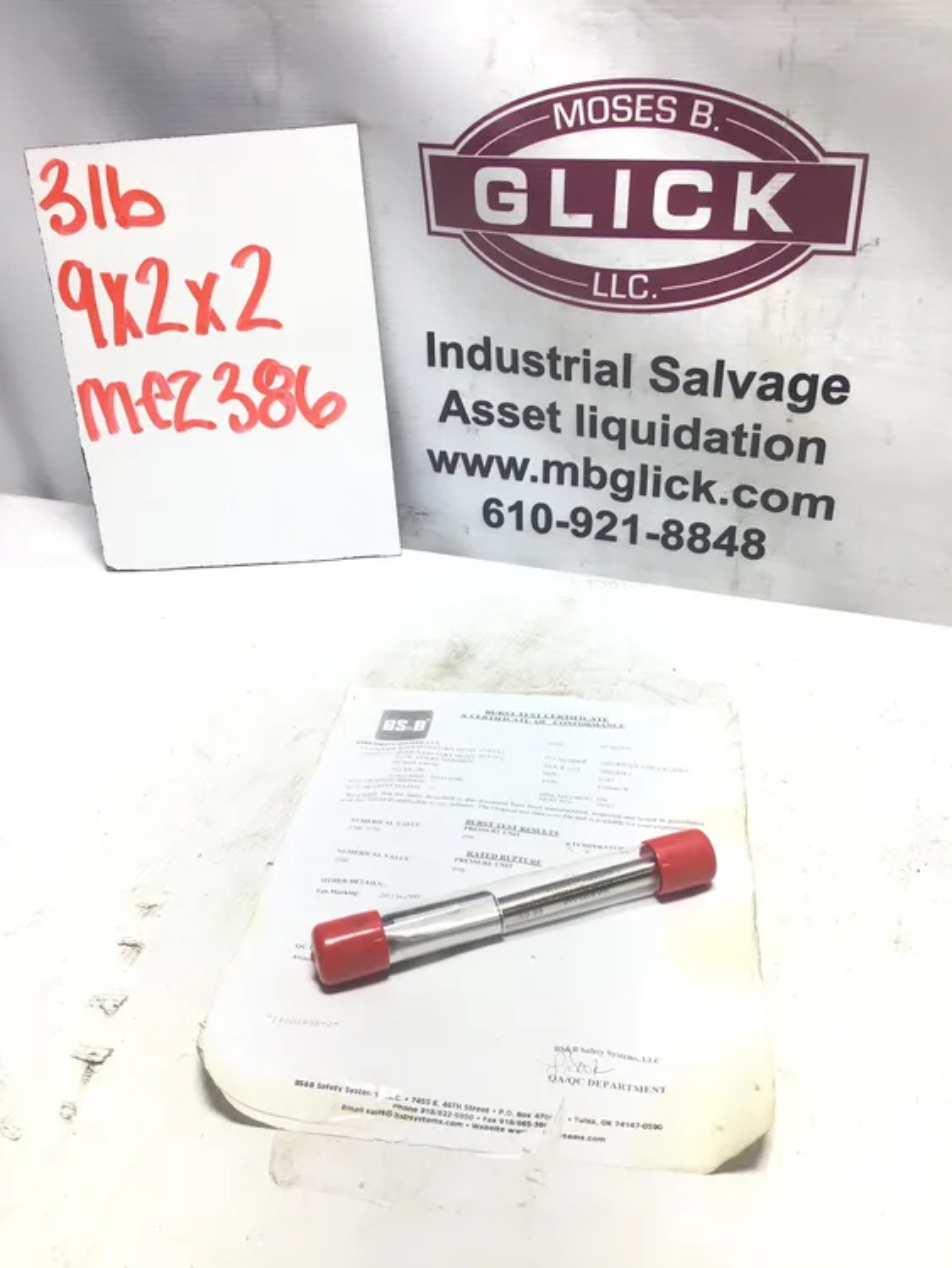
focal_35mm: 31
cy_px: 634
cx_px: 476
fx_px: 1136
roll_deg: +2.0
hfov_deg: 45.5
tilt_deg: -31.1
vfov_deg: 58.3
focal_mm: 3.3
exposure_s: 1/142
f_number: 2.4
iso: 25
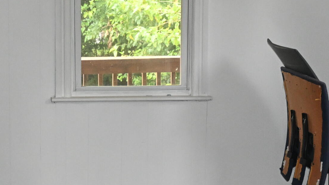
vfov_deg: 9.2
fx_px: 1144
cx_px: 146
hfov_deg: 16.4
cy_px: 167
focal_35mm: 131
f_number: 4.8
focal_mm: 30.5
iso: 2800
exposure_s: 1/60
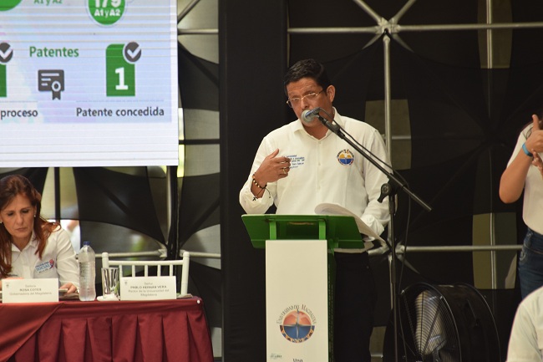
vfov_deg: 3.1
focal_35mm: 450
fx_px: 6785
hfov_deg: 4.6
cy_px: 181
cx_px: 272
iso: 800
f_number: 5.6
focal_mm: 300
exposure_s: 1/320
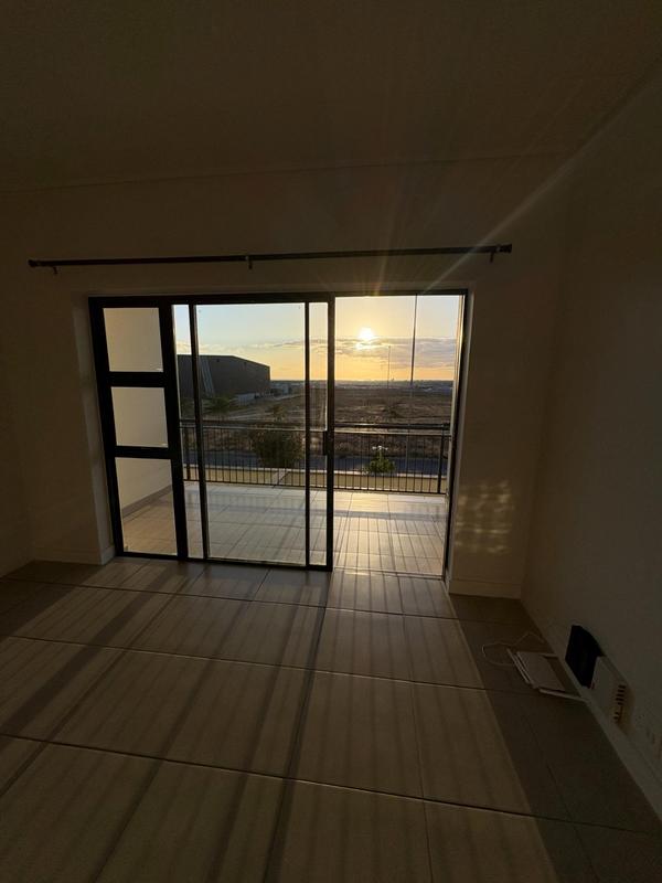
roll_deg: -1.7
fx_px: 357
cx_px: 331
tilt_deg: -8.5
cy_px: 442
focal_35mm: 14
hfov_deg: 85.7
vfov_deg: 102.1
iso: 64
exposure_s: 1/3546
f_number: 2.2
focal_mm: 2.22
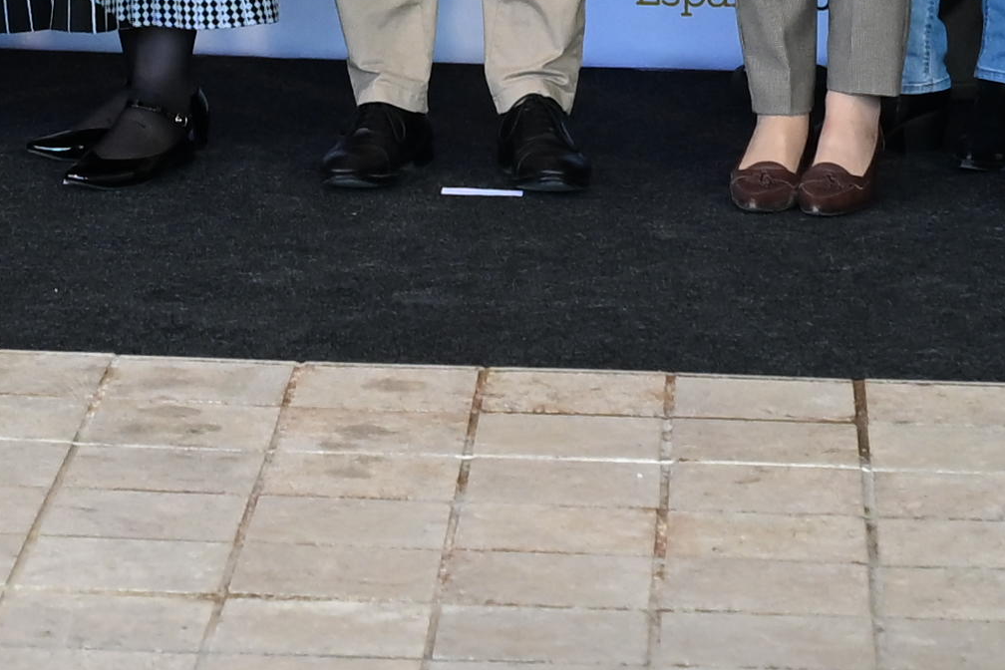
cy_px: -749
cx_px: -182
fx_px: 6030
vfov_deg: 6.2
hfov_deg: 9.4
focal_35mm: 216
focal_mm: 36
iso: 1250
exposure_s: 1/640
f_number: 4.5
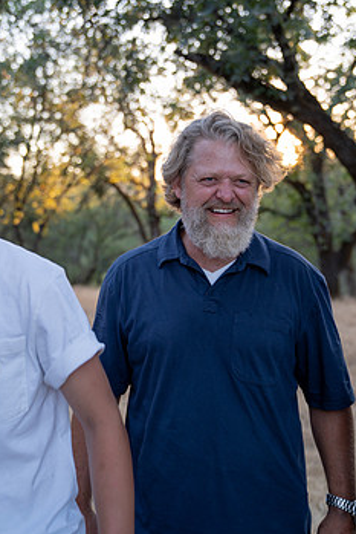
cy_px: 199
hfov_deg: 27.5
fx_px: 726
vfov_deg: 40.0
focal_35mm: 49
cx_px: 163
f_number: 2.8
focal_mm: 38
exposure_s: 1/100
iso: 250
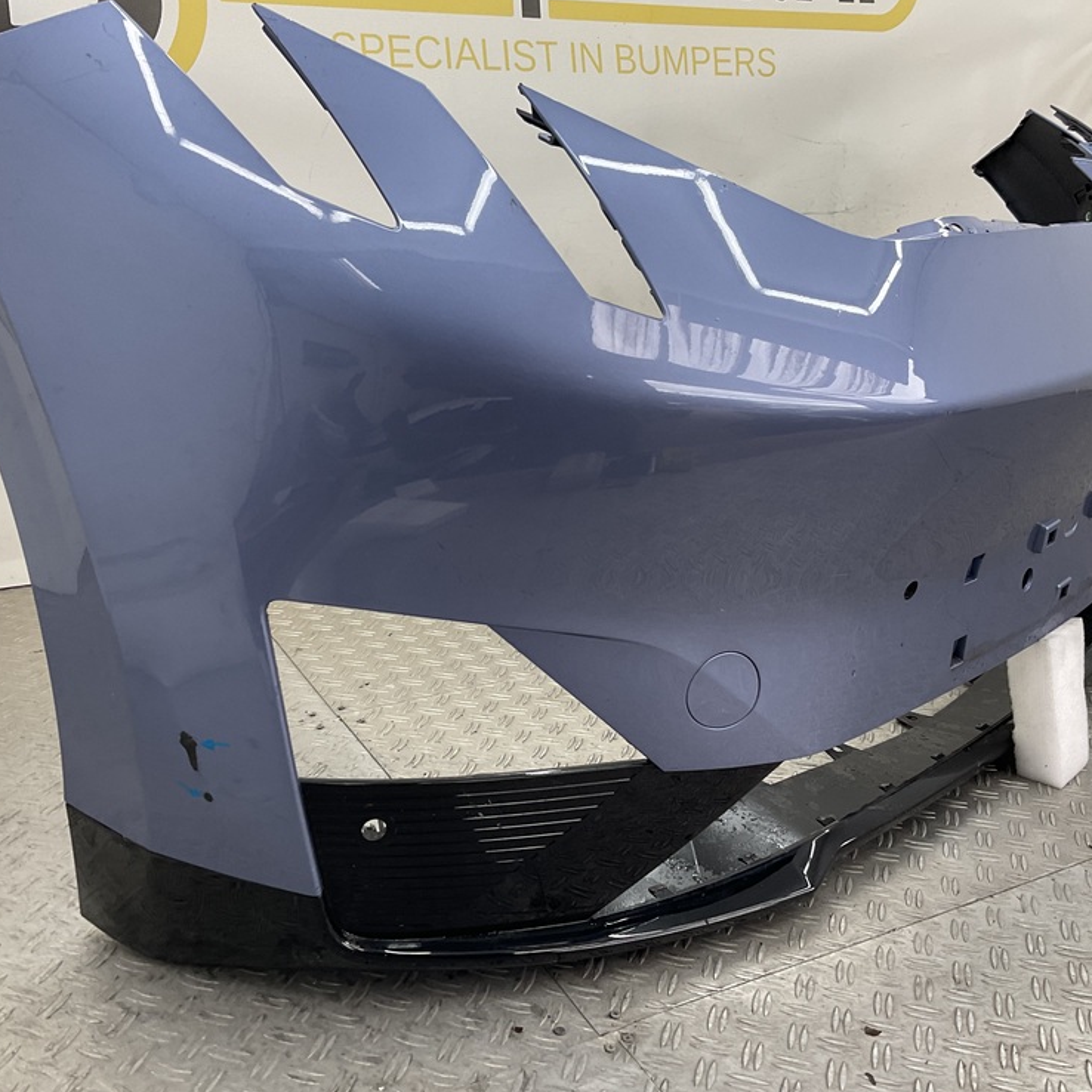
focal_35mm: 35
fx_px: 1249
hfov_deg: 47.2
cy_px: 556
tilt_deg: -20.2
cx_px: 536
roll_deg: -1.2
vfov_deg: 47.2
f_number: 1.8
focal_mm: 3
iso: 40
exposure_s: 1/120
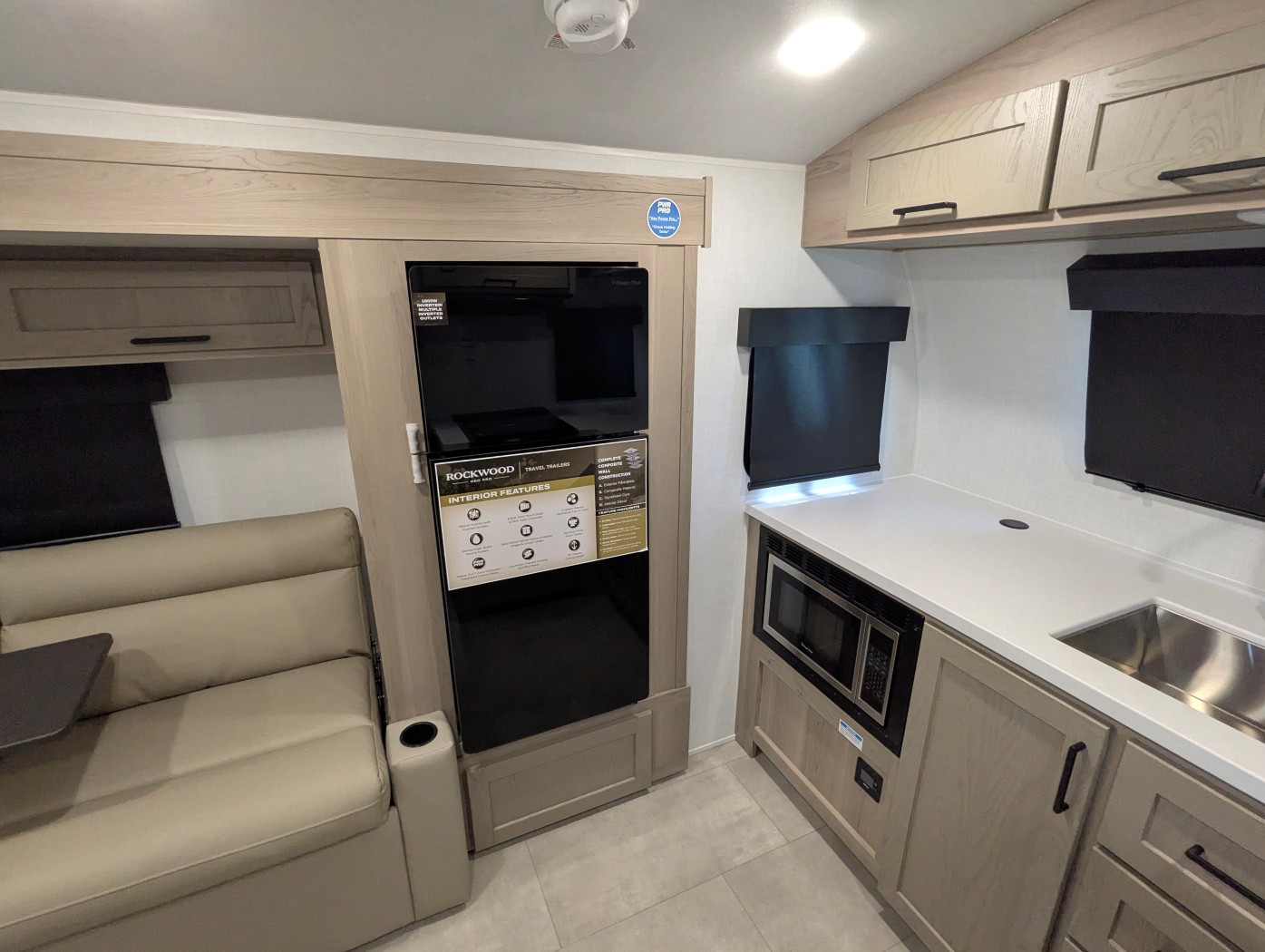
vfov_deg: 78.2
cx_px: 632
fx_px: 585
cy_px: 476
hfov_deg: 94.4
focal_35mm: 16
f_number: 2.2
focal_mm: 2.35
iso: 631
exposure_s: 1/100
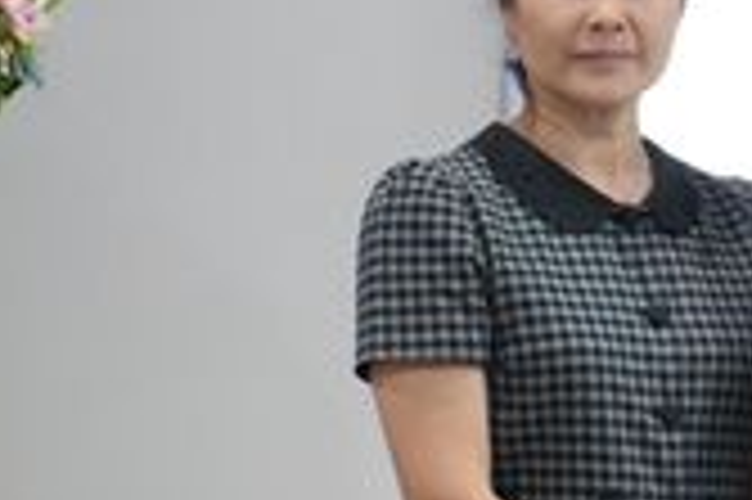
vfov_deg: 2.0
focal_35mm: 692
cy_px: 511
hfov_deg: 3.0
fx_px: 14441
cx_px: 1711
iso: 4000
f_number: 5.6
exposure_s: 1/125
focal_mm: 77
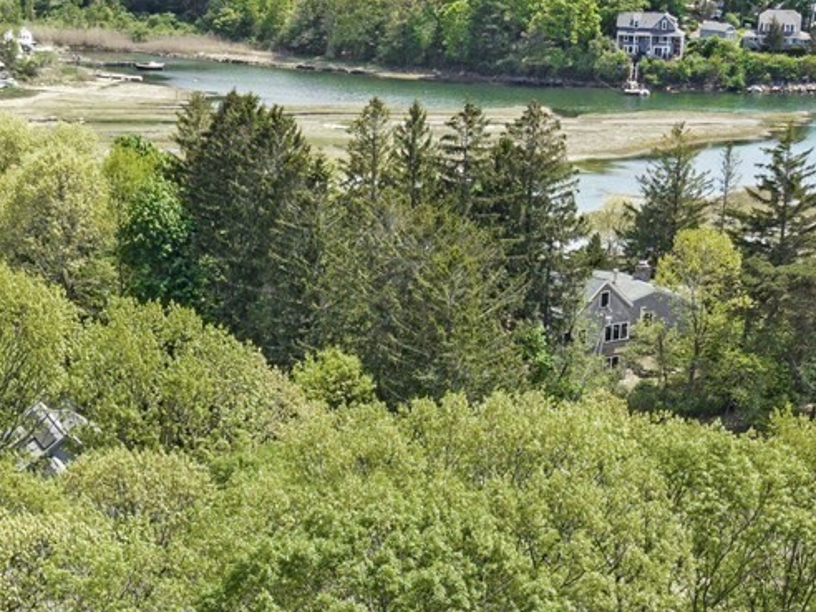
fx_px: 2357
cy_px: 846
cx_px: 335
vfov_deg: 14.1
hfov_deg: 19.6
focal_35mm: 100
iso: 100
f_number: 1.8
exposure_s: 1/240
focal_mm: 8.67
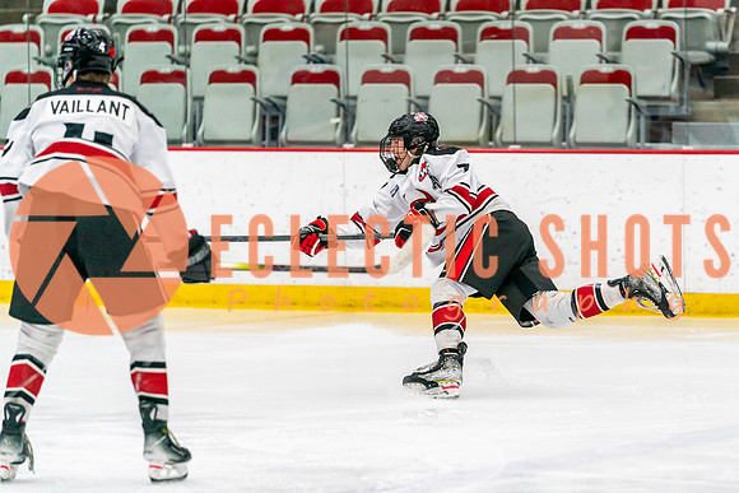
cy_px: 246
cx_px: 453
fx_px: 5034
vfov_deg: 5.6
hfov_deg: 8.4
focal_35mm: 245
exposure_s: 1/1250
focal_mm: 200
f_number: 2.8
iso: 3200
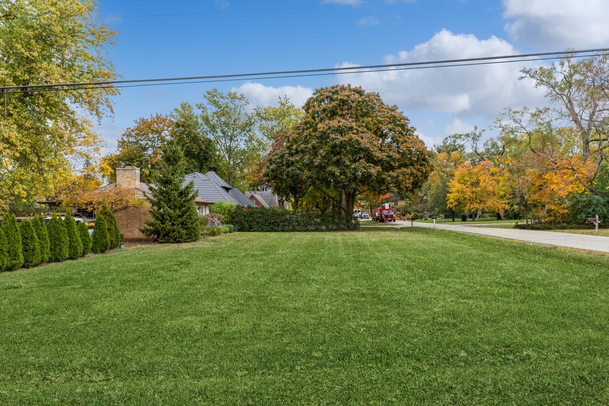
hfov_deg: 73.7
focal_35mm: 24
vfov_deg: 53.2
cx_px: 304
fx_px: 406
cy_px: 203
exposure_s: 1/160
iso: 200
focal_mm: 24
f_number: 9
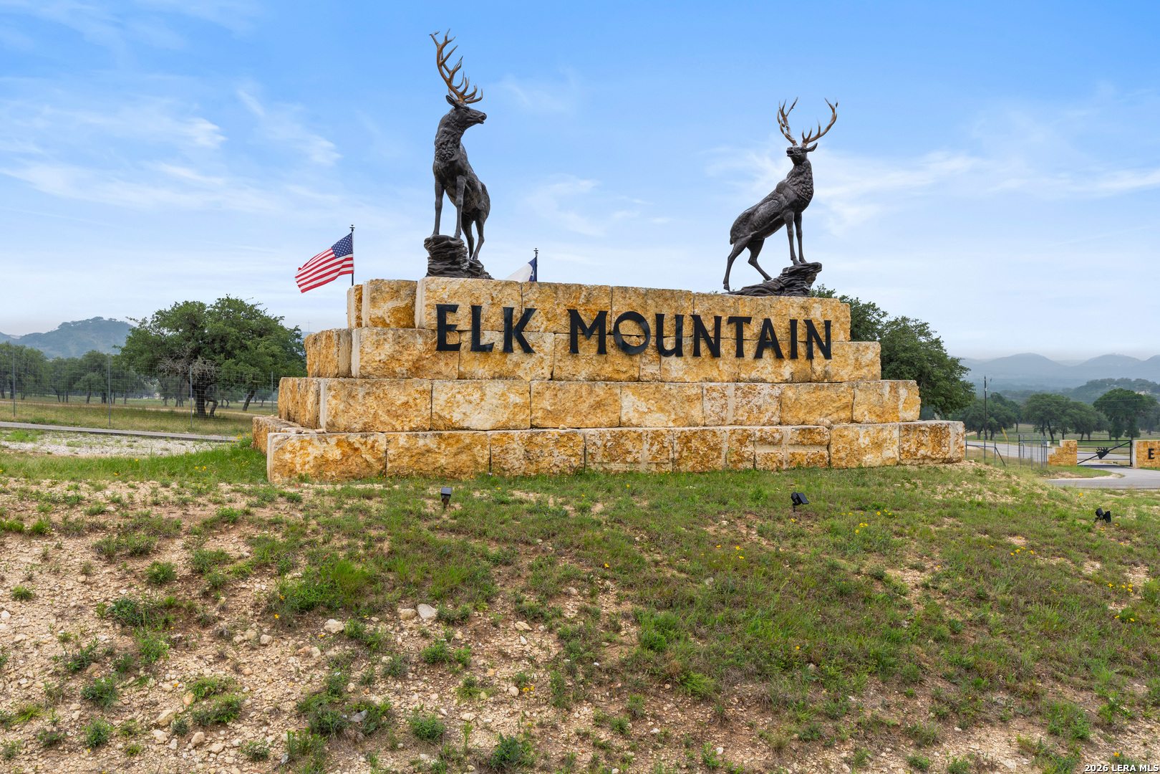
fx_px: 967
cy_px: 387
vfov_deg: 43.6
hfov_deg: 61.9
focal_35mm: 30
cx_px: 580
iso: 100
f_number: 11
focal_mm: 30
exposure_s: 1/80
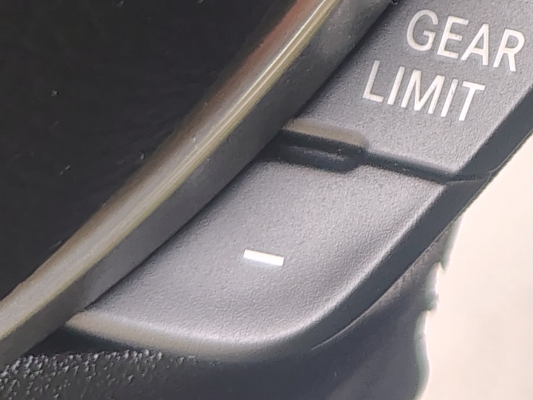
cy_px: -445
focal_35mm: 129
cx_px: 980
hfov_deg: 13.6
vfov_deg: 10.4
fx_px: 1987
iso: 521
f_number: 1.8
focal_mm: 5.56
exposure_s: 1/100
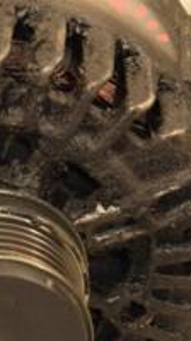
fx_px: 3194
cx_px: -65
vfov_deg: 6.1
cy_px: 177
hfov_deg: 3.4
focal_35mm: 354
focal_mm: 75
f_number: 5.3
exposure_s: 1/80
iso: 800
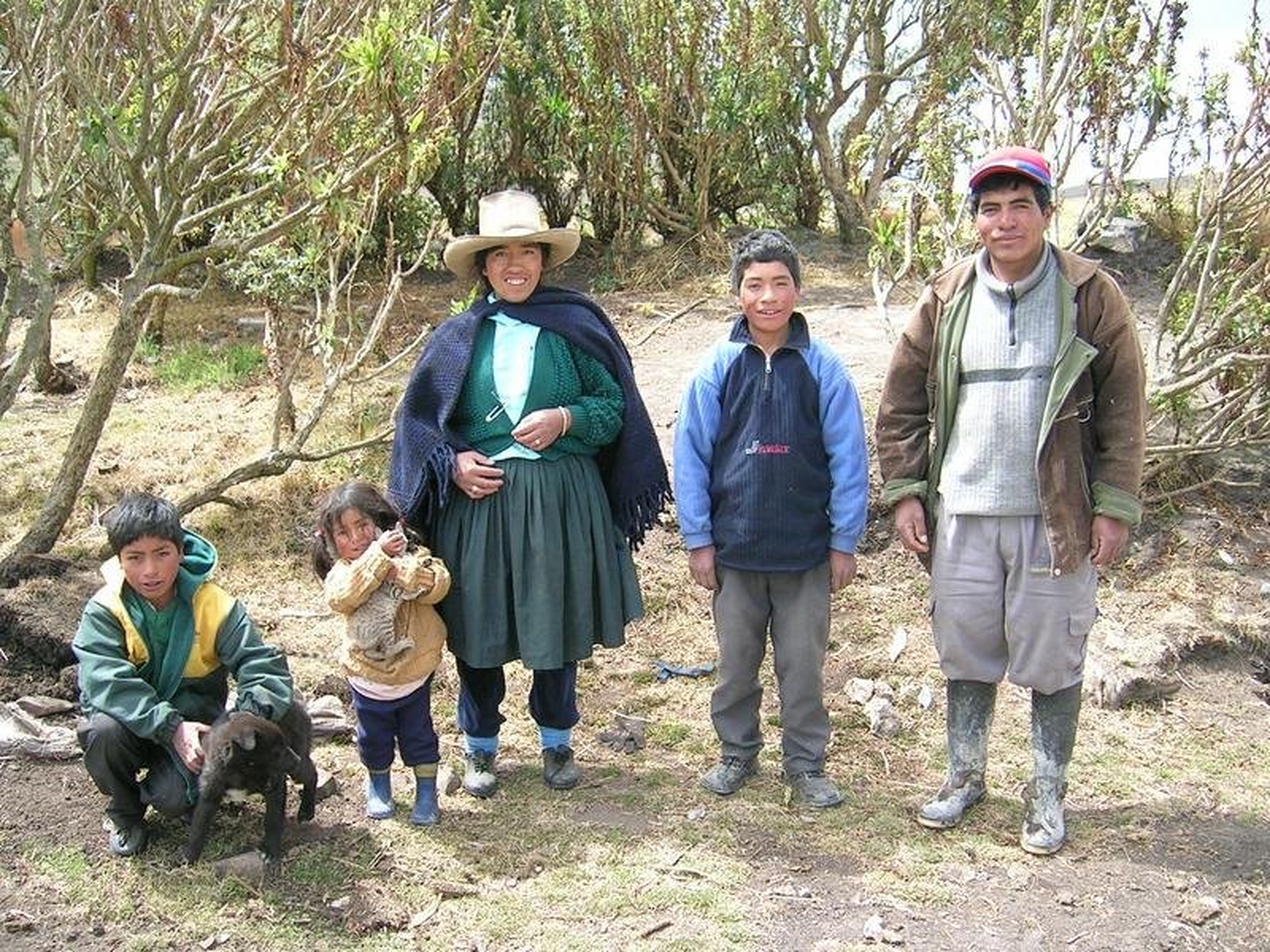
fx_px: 1284
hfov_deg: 52.6
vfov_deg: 40.7
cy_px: 476
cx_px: 635
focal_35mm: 35
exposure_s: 1/192
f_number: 2.8
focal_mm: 5.4
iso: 50
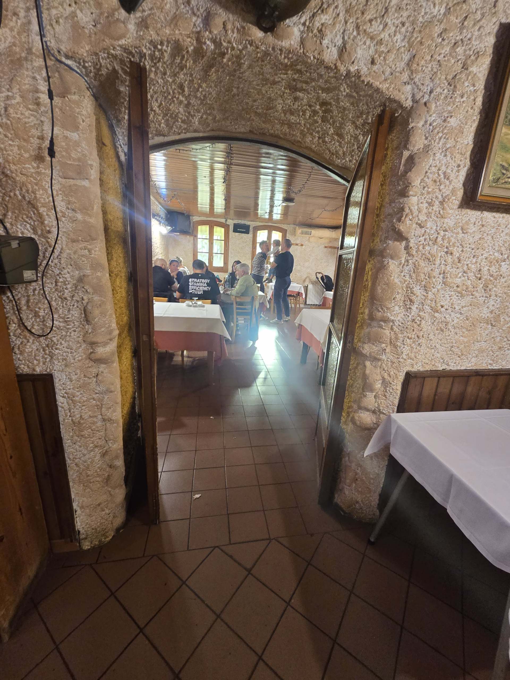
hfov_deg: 89.9
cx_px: 255
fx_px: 255
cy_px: 340
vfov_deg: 106.2
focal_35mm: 13
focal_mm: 2.2
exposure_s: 1/50
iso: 250
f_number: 2.2
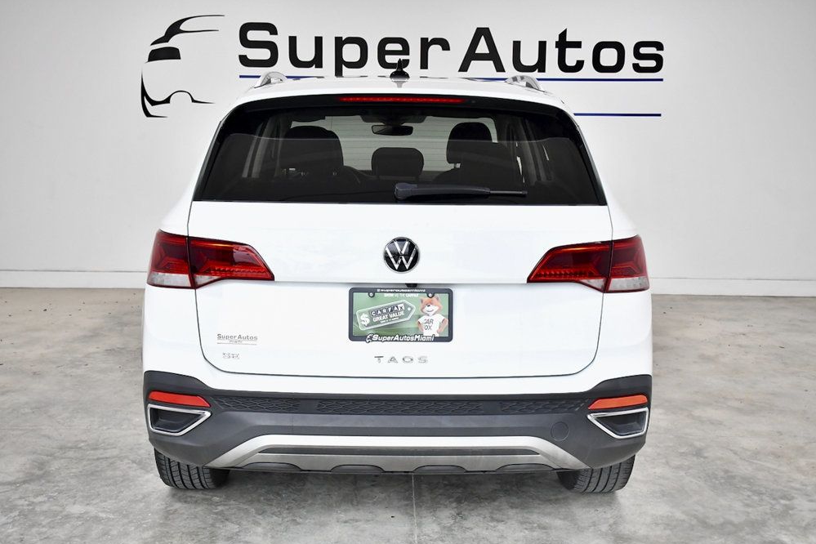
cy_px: 271
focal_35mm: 41
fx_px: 929
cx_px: 405
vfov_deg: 32.6
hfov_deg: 47.4
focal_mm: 27
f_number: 5.6
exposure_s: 1/500
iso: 2000
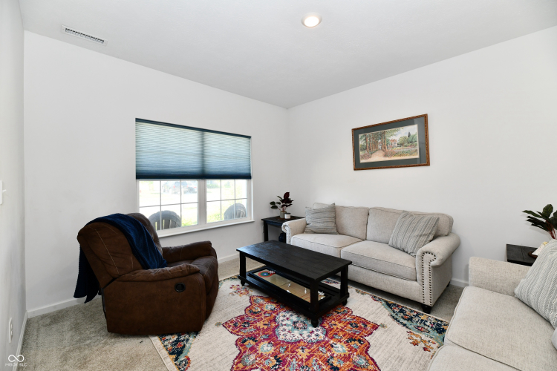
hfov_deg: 104.3
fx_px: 217
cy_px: 186
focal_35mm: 14
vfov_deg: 81.2
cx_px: 278
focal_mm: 14
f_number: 6.3
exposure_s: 1/60
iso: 640
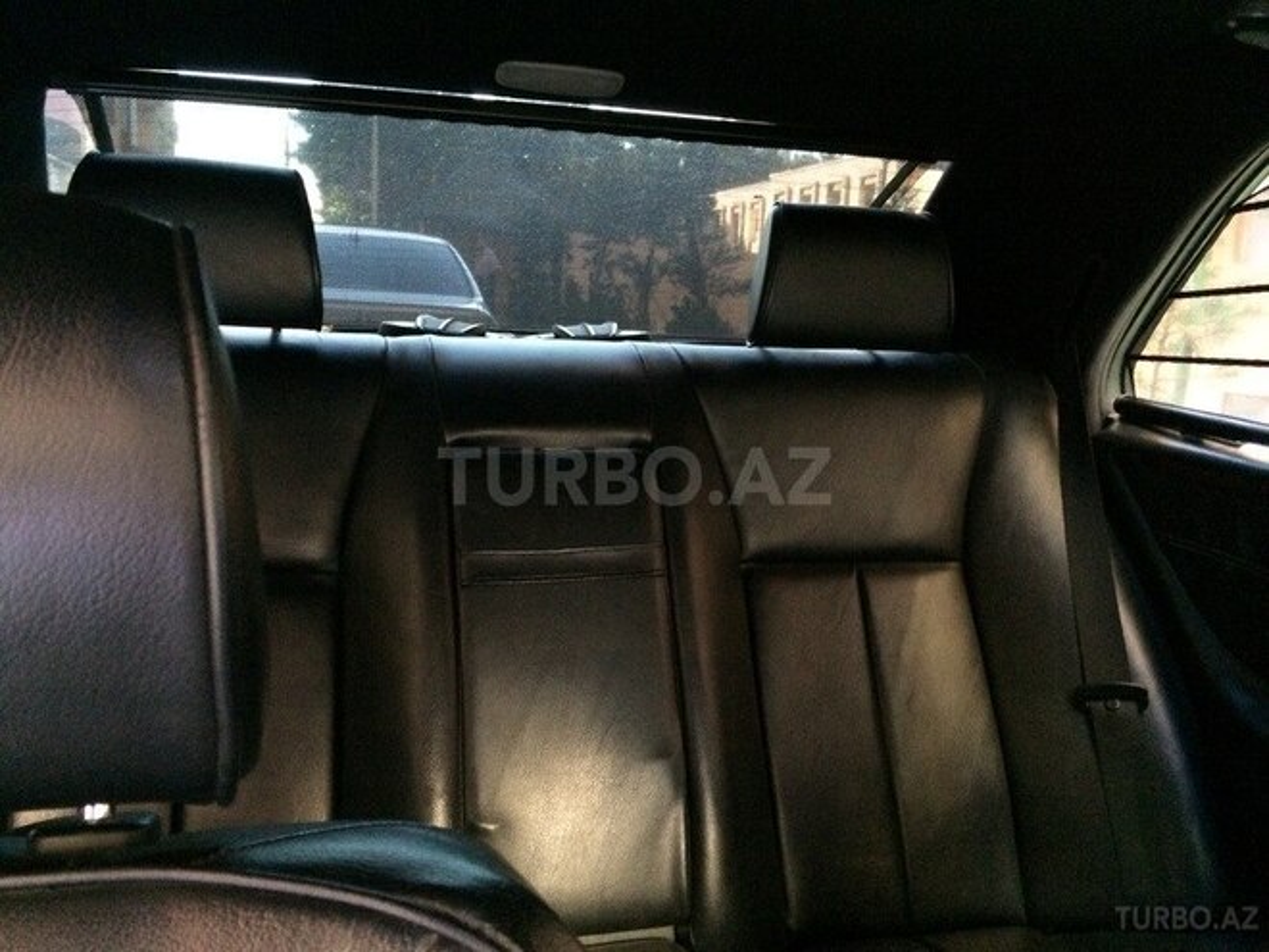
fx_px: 1063
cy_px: 476
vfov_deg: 48.2
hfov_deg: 61.7
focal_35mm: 29
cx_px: 634
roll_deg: -2.8
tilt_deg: -9.4
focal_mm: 4.15
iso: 400
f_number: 2.2
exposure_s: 1/17
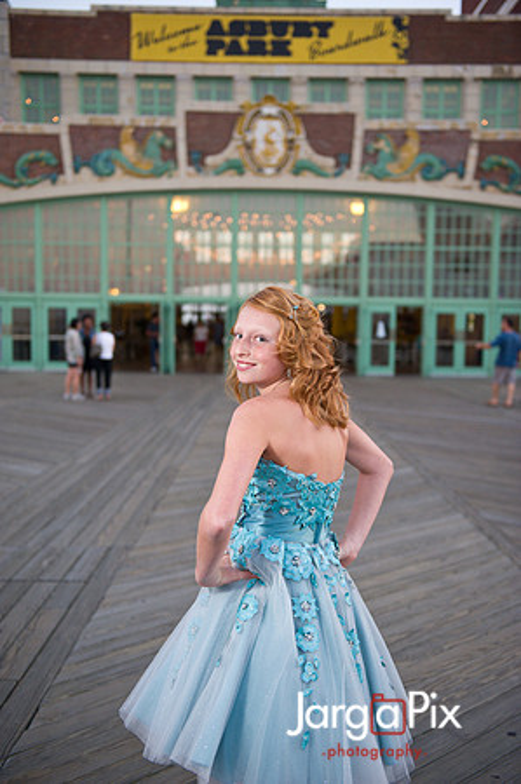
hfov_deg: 31.8
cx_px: 260
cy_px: 392
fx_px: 914
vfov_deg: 46.4
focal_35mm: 42
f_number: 3.2
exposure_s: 1/250
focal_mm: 42
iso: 800
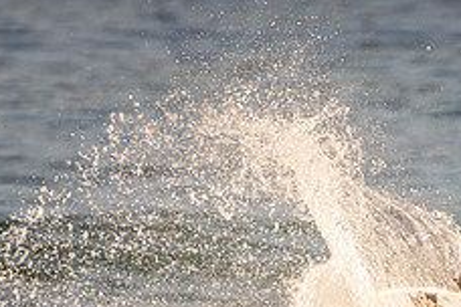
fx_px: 19501
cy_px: 375
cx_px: 497
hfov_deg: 1.4
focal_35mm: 1523
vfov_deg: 0.9
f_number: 5.6
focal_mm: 400
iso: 360
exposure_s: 1/1250
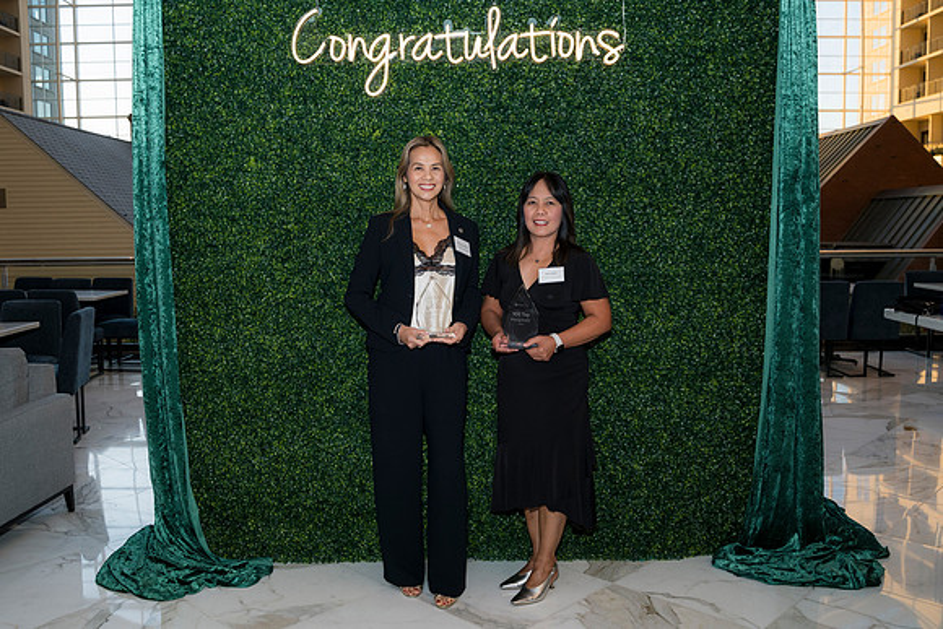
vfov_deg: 42.3
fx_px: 812
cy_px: 314
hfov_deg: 60.3
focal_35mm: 31
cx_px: 472
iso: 400
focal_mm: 31
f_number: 5
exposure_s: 1/160
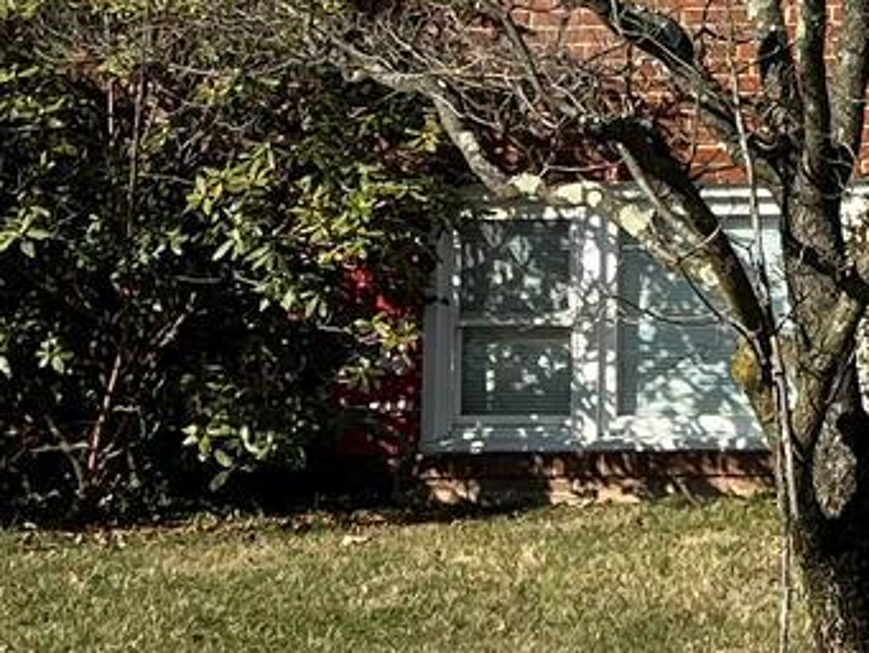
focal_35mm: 156
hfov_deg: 12.2
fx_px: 3918
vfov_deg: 9.3
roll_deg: +1.0
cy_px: -222
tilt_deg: +5.8
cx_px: 1180
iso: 50
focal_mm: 5.7
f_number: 1.5
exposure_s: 1/3968
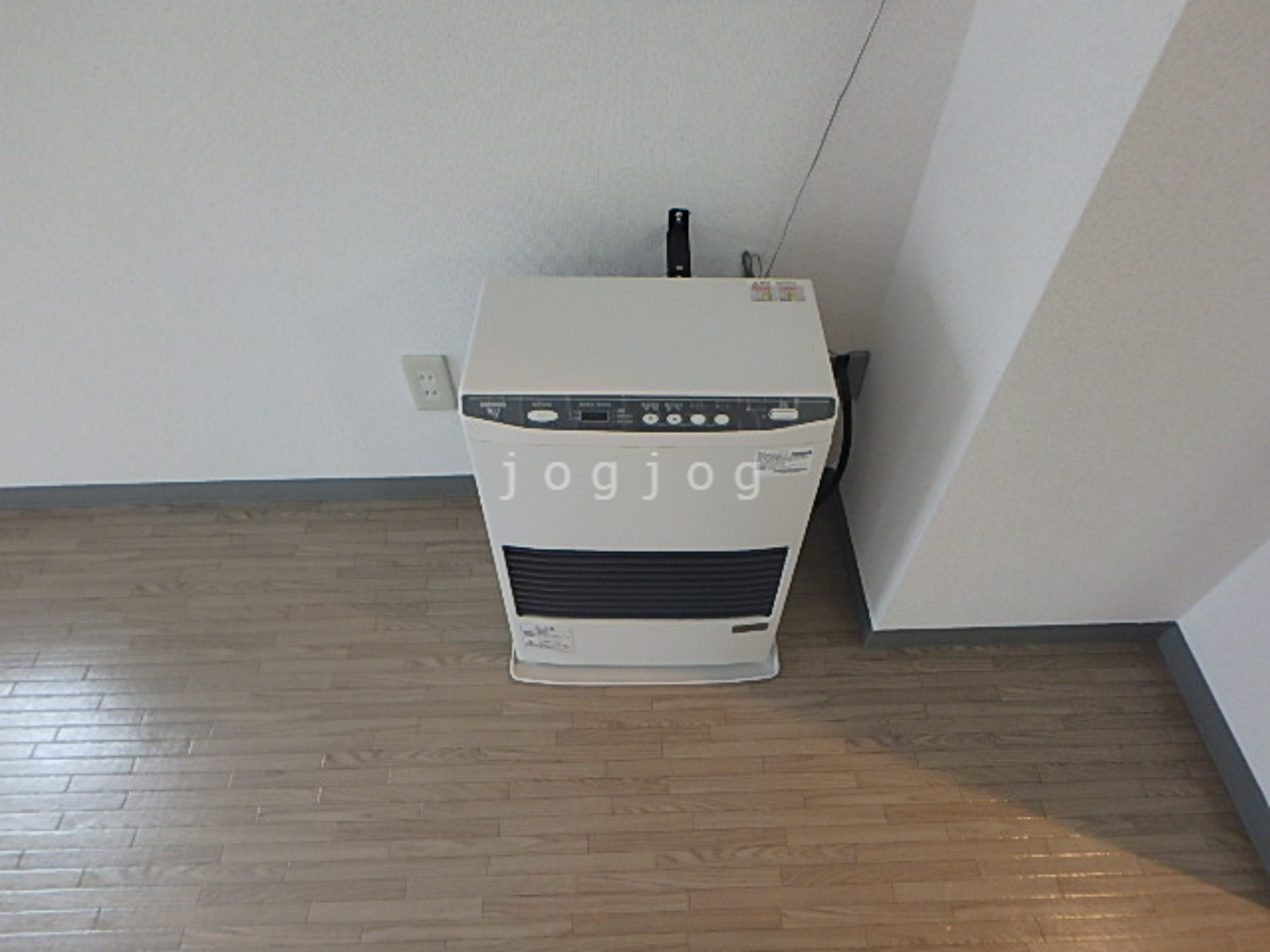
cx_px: 635
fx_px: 770
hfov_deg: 79.0
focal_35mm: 21
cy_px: 476
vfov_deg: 63.4
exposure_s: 1/30
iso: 320
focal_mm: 3.7
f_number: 3.5
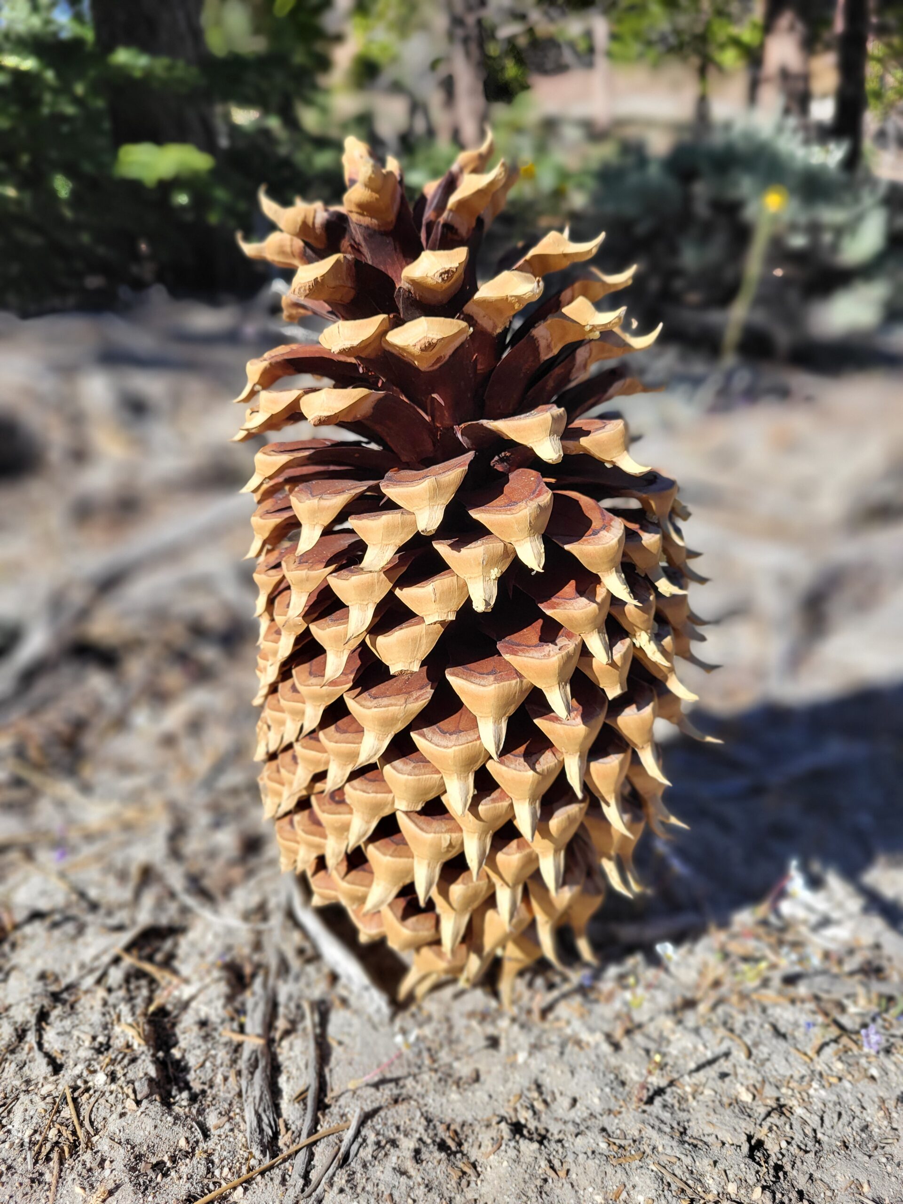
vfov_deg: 67.3
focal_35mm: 26
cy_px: 602
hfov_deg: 53.1
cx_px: 452
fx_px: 904
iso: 40
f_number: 1.8
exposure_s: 1/1799
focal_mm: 5.4
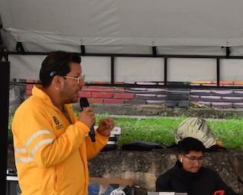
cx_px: 255
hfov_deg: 11.0
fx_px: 1252
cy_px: 183
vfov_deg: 8.9
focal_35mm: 174
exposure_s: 1/250
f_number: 4.2
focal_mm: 38
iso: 800
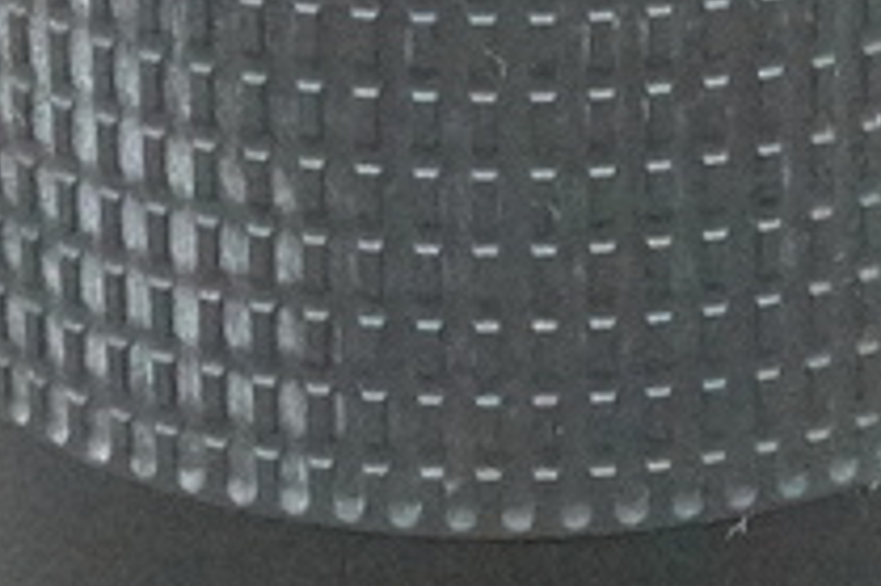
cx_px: 704
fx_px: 5477
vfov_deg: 6.1
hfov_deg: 9.2
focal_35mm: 224
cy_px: -228
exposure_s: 1/40
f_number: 8
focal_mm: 14.4
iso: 6400
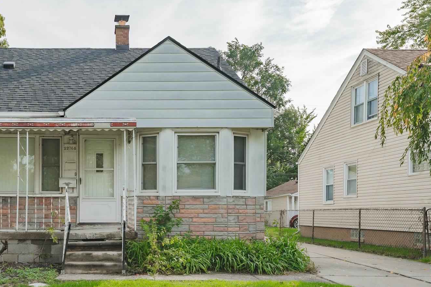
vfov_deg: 37.4
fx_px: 424
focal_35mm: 35
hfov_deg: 51.3
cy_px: 163
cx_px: 101
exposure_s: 1/1000
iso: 400
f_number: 8
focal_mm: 22.9
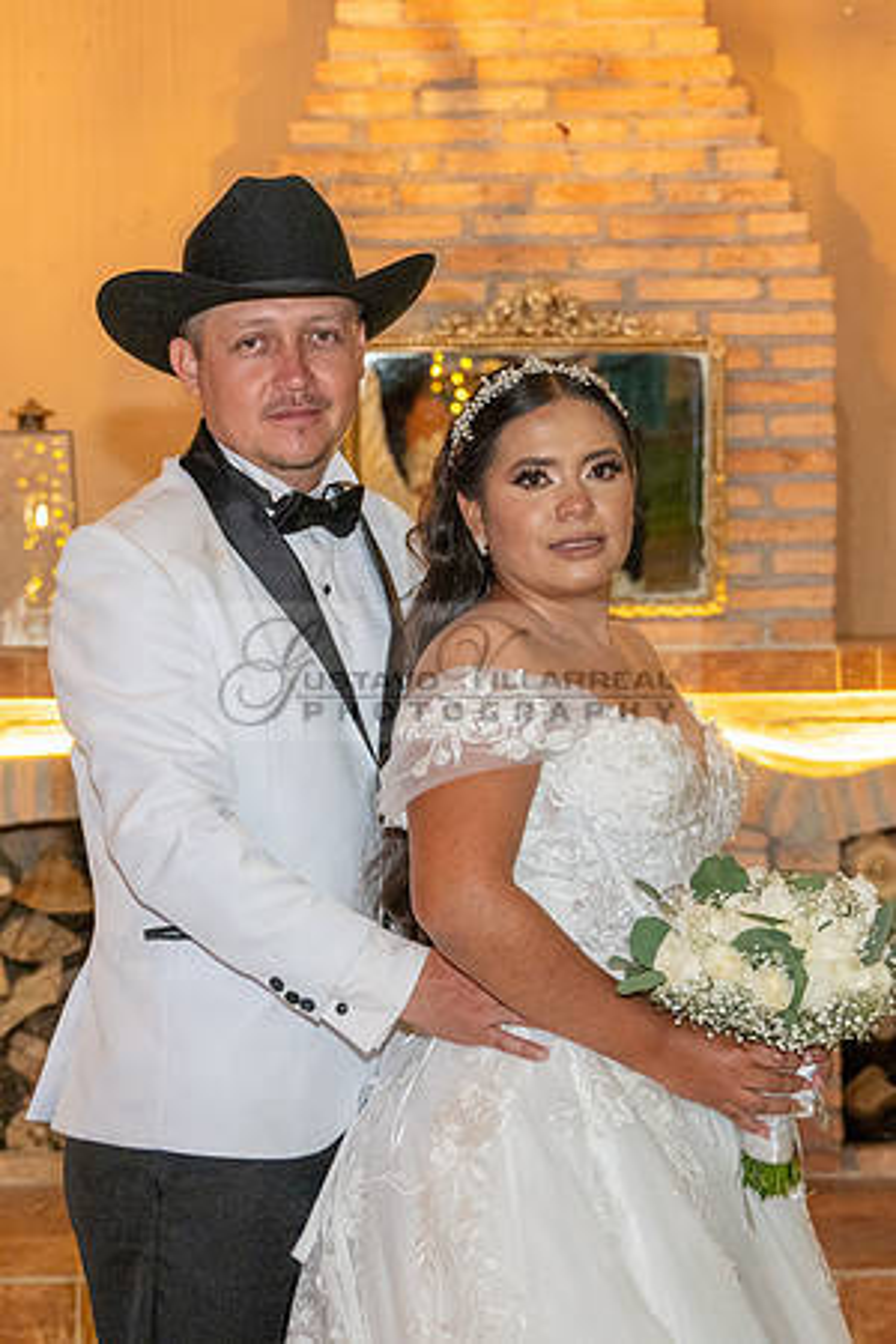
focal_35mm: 99
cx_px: 335
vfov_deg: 20.6
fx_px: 3696
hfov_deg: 13.8
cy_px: 672
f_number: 6
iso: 2500
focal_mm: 66
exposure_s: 1/80
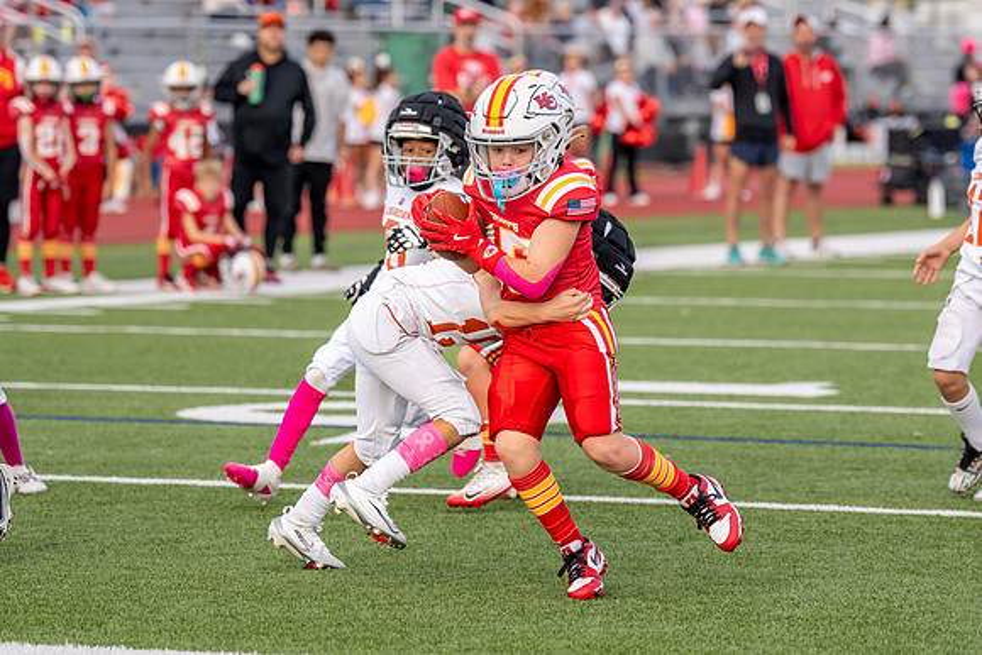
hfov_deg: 10.1
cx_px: 561
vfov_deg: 6.7
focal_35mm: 204
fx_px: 5579
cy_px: 303
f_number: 2.8
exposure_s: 1/2500
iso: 400
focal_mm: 129
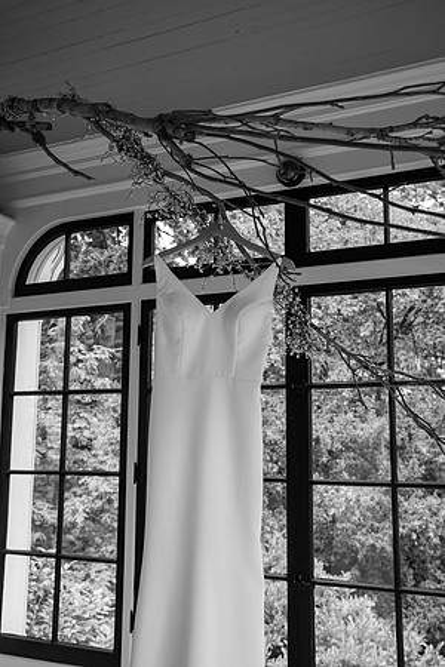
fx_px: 742
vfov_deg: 48.5
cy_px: 334
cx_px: 222
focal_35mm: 40
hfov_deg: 33.4
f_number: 5
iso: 500
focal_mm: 40
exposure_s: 1/320
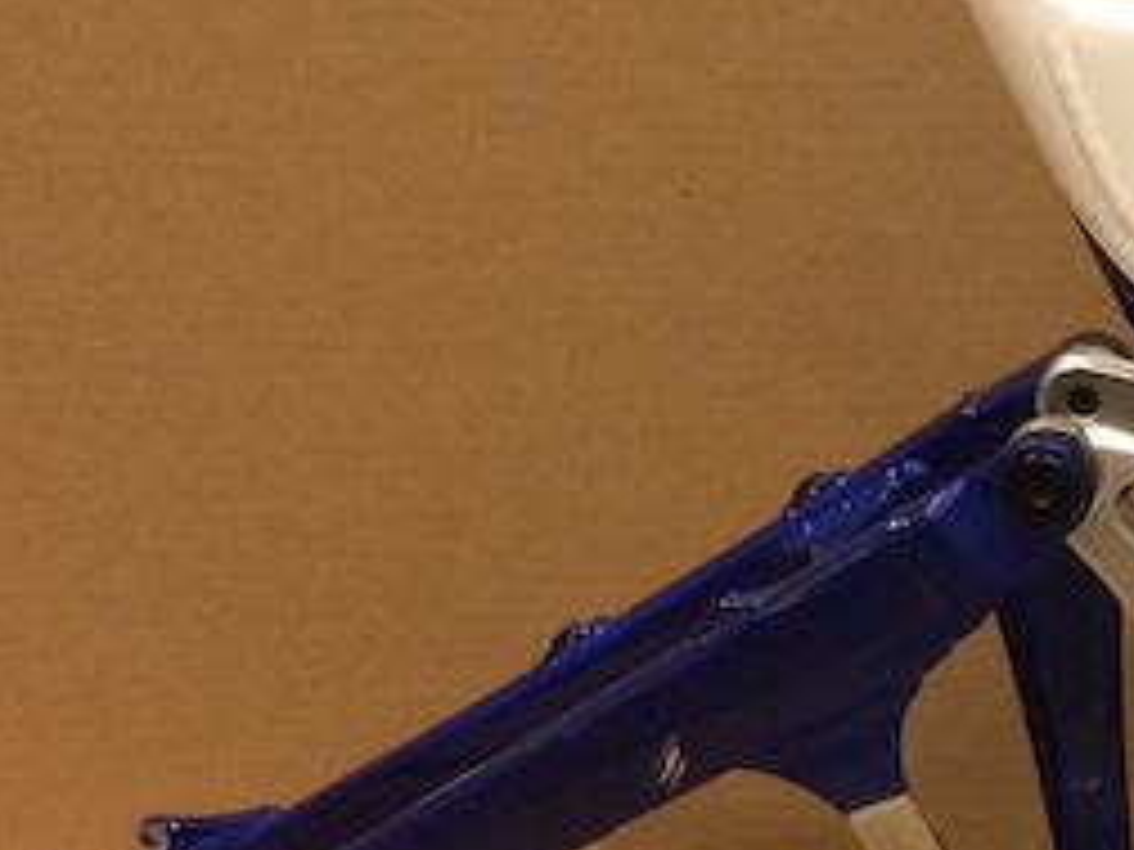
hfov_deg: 19.8
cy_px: 472
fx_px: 3014
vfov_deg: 16.1
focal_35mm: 92
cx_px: 1426
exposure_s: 1/30
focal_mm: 4.15
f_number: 2.2
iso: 250
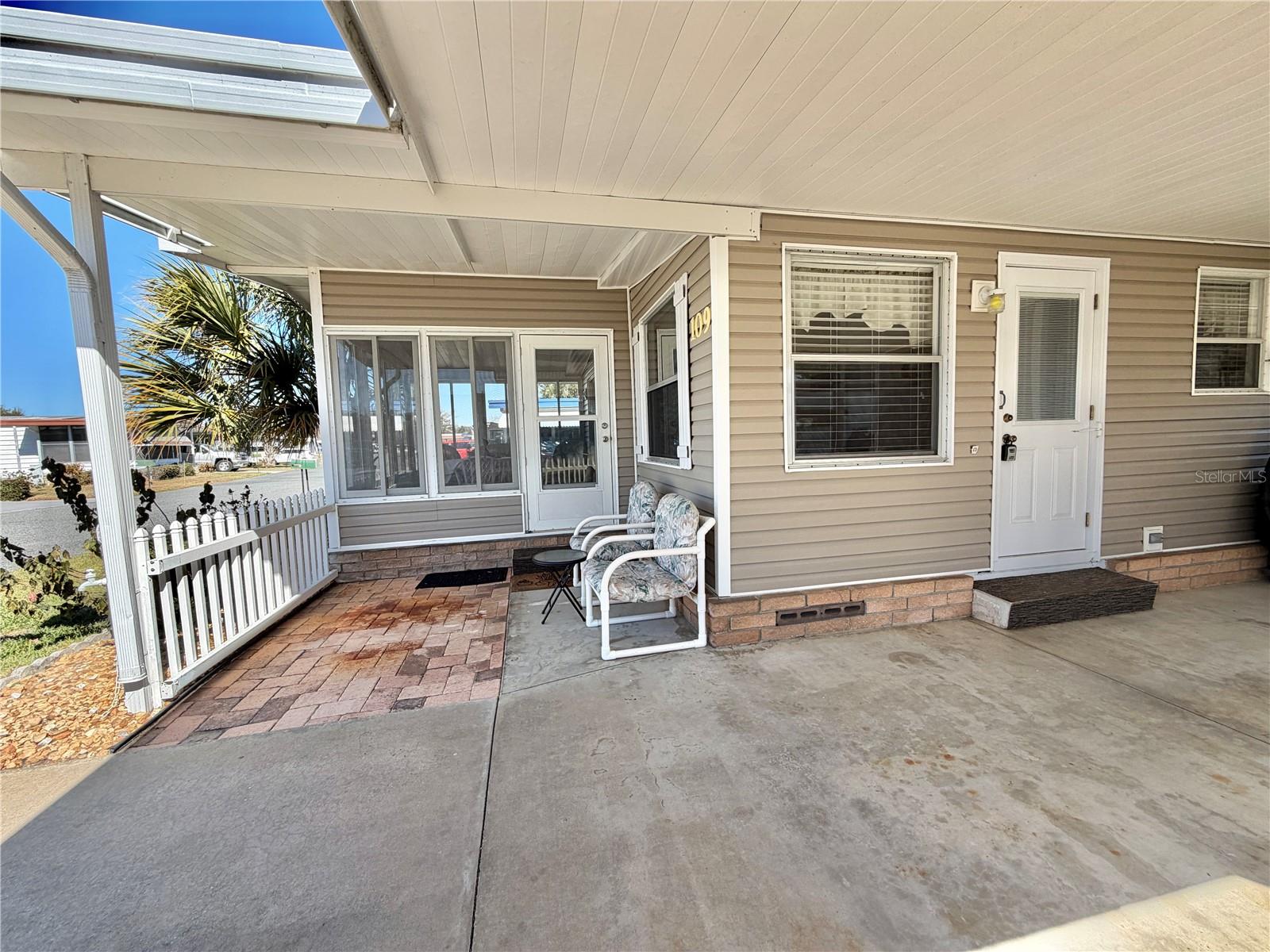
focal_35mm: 14
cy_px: 476
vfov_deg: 85.7
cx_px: 635
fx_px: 514
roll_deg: +1.9
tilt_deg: -4.7
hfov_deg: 102.1
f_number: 2.2
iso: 40
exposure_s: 1/559
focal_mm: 2.22
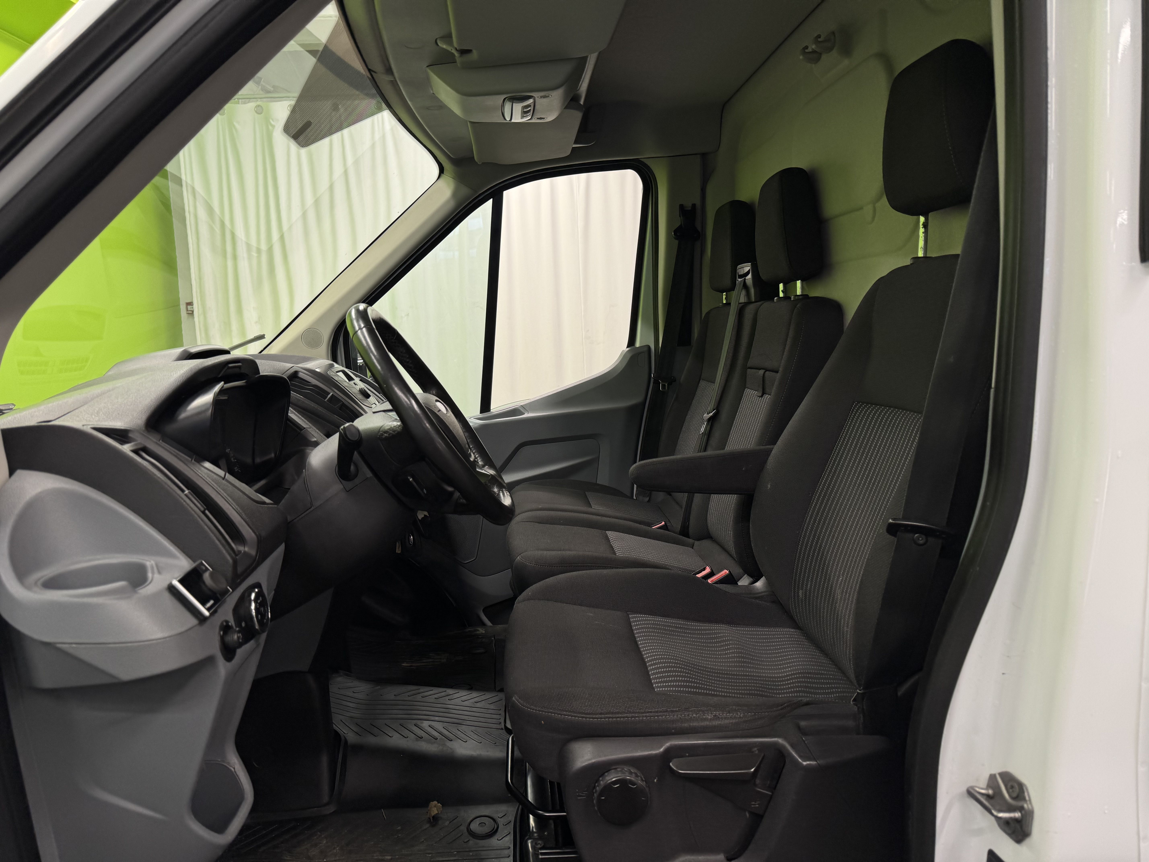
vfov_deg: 56.8
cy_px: 431
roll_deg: +1.5
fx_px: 797
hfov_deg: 71.6
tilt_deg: -6.8
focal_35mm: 24
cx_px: 574
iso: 50
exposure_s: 1/100
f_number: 1.78
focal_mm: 6.76
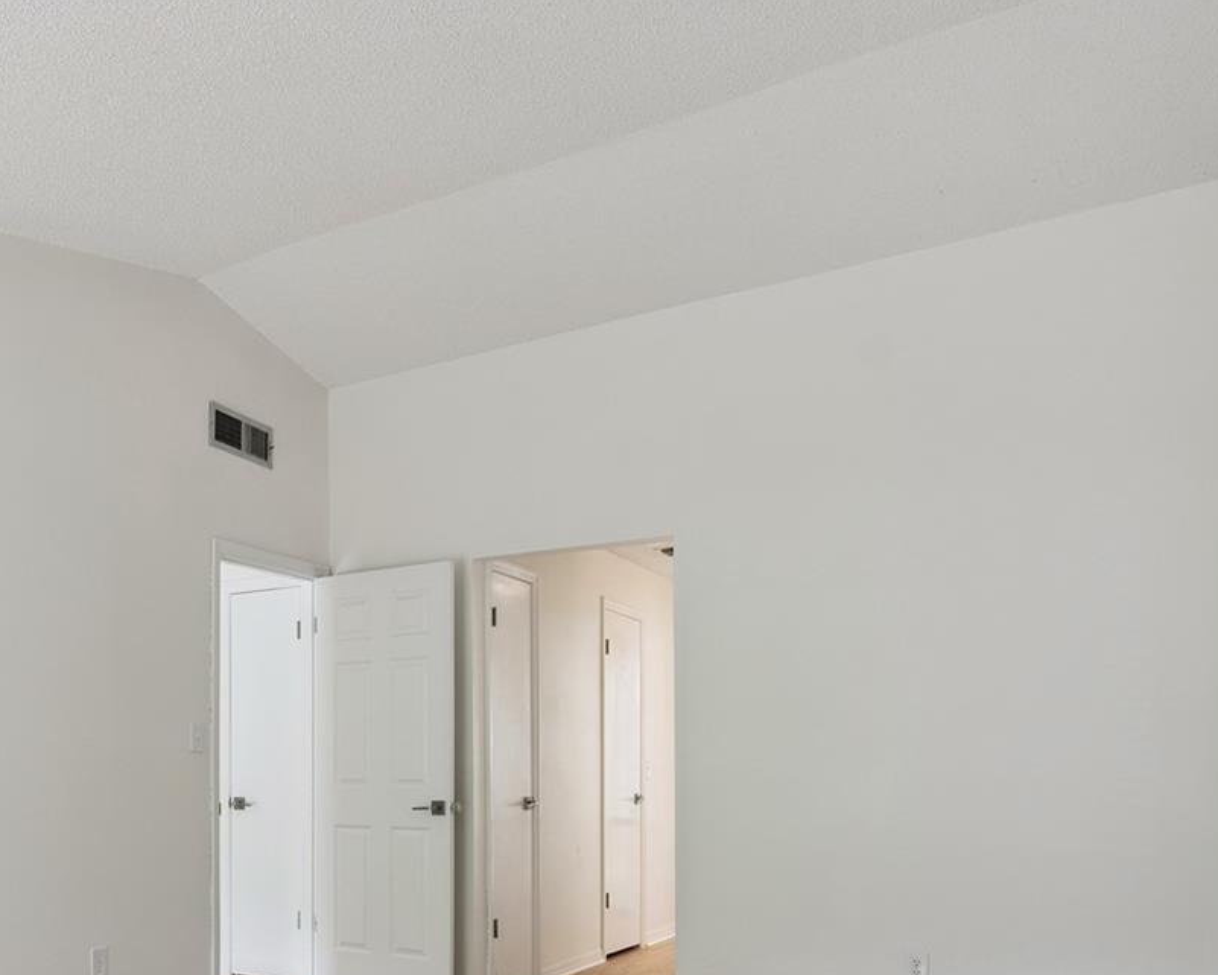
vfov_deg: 46.0
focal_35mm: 30
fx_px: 1082
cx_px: 313
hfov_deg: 56.1
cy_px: 779
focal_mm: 16
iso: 800
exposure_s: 1/50
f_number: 10
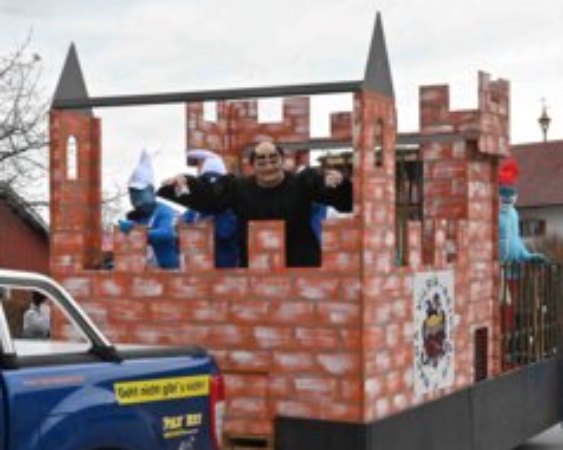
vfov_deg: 21.5
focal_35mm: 71
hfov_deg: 26.8
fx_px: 1182
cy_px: 261
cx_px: 329
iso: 2500
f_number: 13
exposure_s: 1/640
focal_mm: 45
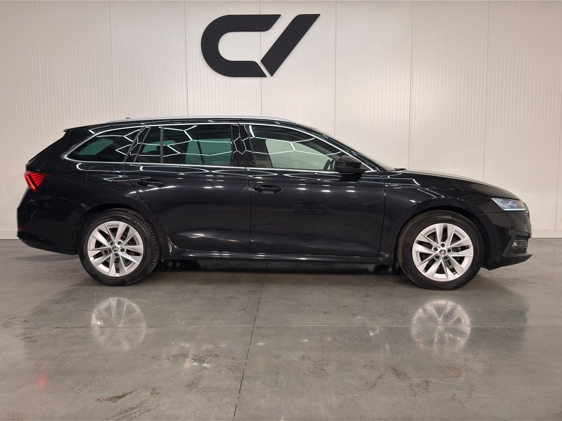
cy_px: 210
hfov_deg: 61.7
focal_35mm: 29
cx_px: 281
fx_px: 471
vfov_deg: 48.2
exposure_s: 1/100
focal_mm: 6.76
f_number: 1.78
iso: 50
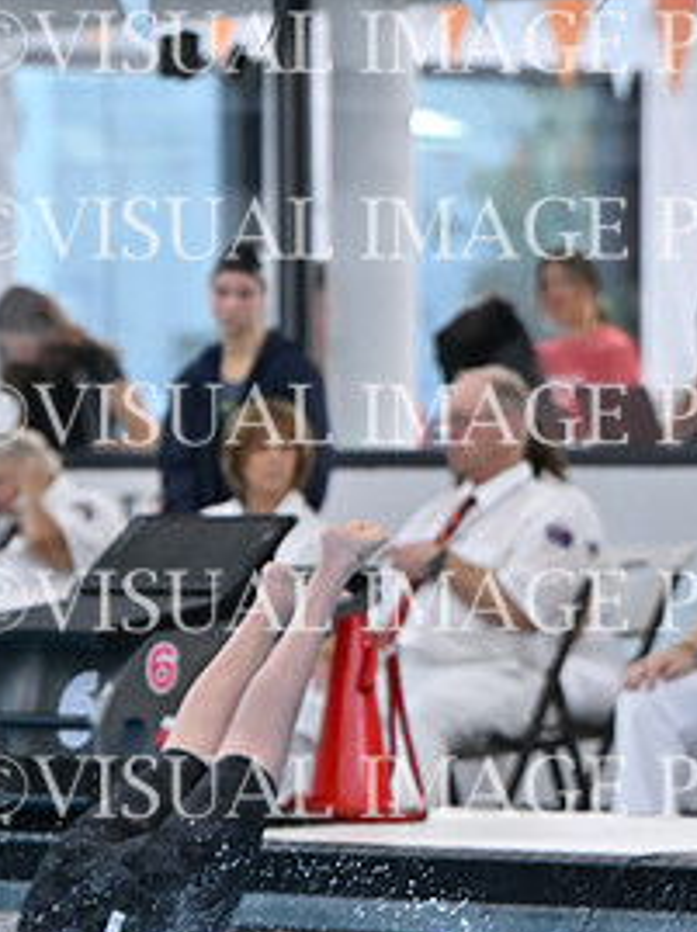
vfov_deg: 6.1
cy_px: 880
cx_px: 633
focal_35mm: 326
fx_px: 8773
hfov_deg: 4.5
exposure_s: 1/1000
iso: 1600
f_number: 2.8
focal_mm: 105
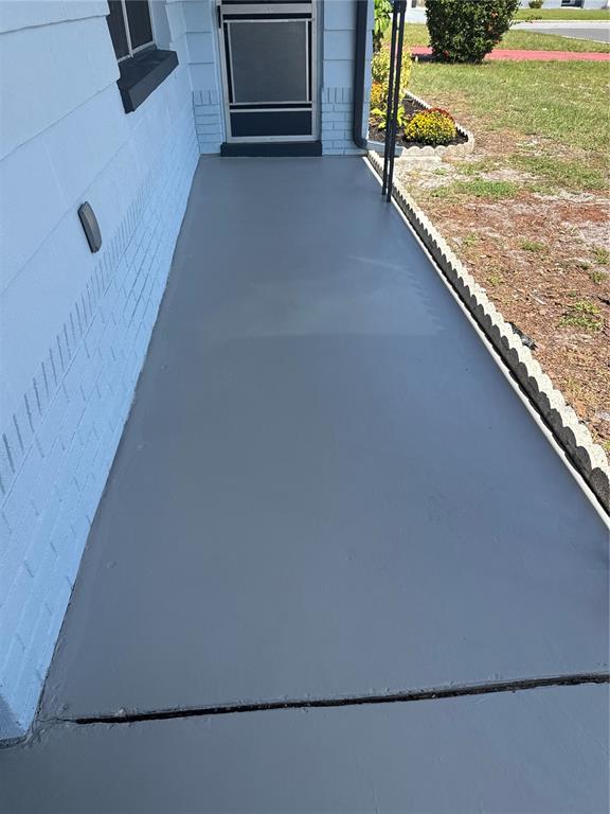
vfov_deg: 71.6
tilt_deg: -36.7
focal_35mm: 24
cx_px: 305
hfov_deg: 56.8
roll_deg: +0.8
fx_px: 564
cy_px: 407
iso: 80
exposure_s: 1/2041
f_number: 1.78
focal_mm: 6.76
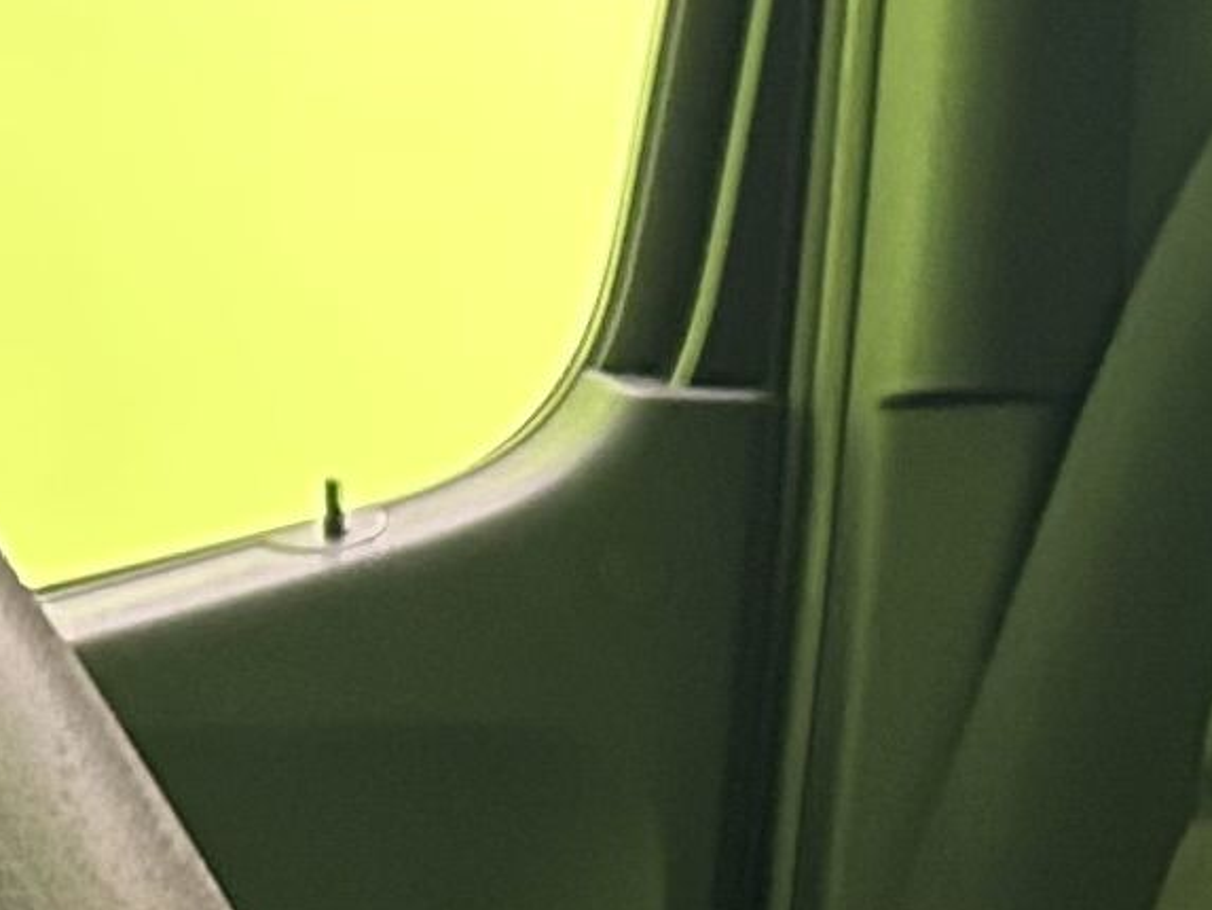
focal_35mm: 183
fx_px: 6409
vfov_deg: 8.0
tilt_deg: -7.5
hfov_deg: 10.5
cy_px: 1321
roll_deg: -1.7
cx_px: 1726
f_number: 1.5
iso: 640
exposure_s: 1/25
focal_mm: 5.7
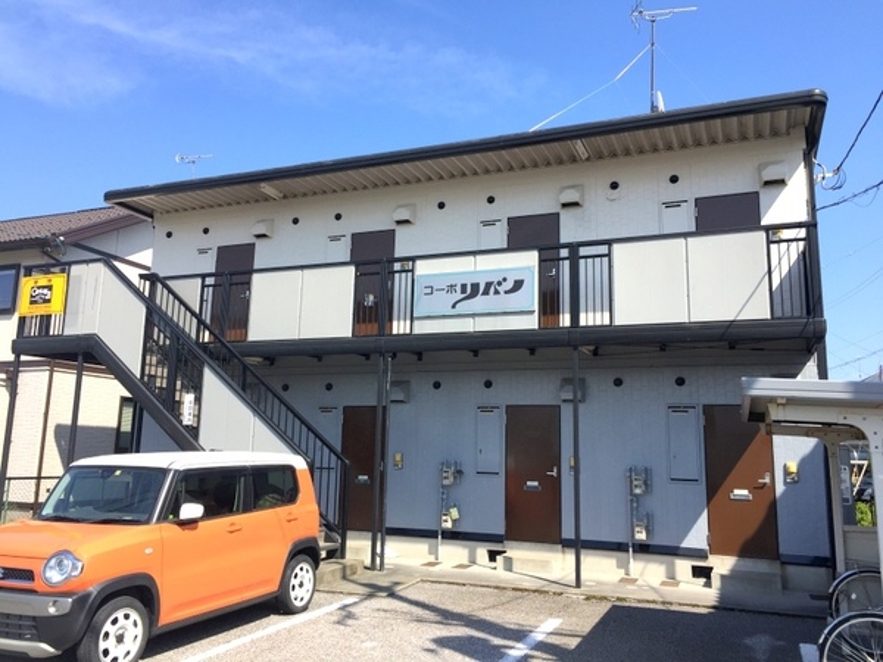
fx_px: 740
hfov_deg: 61.7
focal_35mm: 29
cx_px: 442
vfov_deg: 48.2
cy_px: 331
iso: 32
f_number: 2.2
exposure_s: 1/1163
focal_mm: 4.15
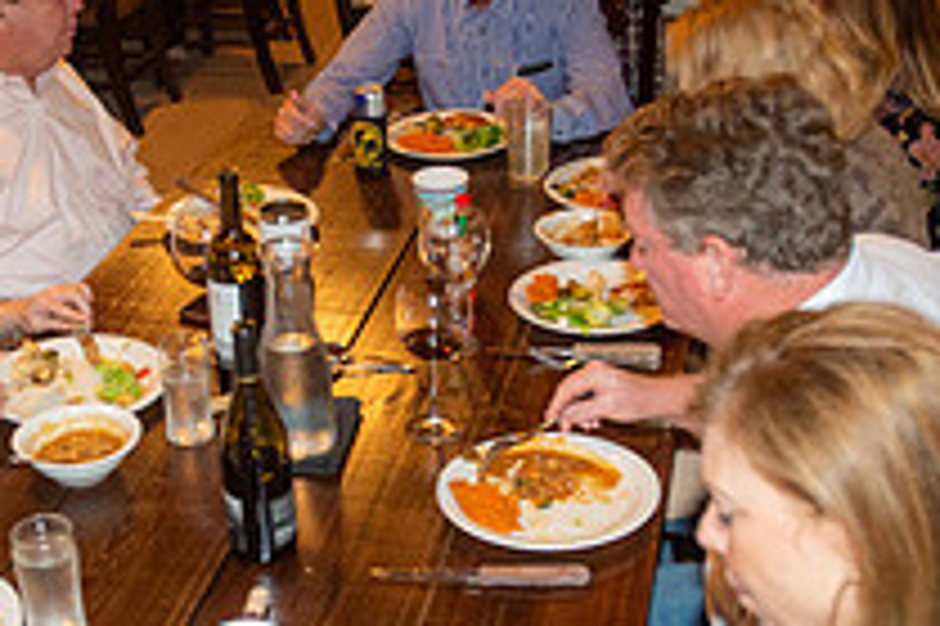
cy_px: 378
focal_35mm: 61
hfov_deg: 32.7
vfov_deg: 22.2
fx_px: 1591
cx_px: 351
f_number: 3.5
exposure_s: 1/125
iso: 4000
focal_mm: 22
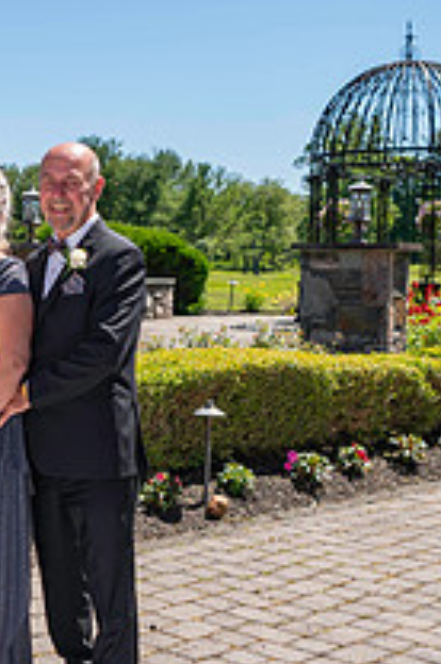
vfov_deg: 30.1
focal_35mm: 67
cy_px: 383
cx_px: -26
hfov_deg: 19.5
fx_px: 1235
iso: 100
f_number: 3.2
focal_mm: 24
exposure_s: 1/1600
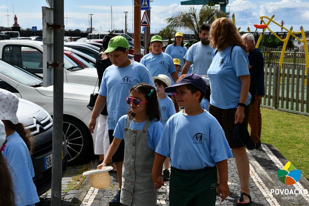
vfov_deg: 18.9
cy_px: 103
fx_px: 618
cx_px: 154
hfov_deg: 28.1
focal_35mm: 72
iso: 100
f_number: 10
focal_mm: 48
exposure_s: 1/400
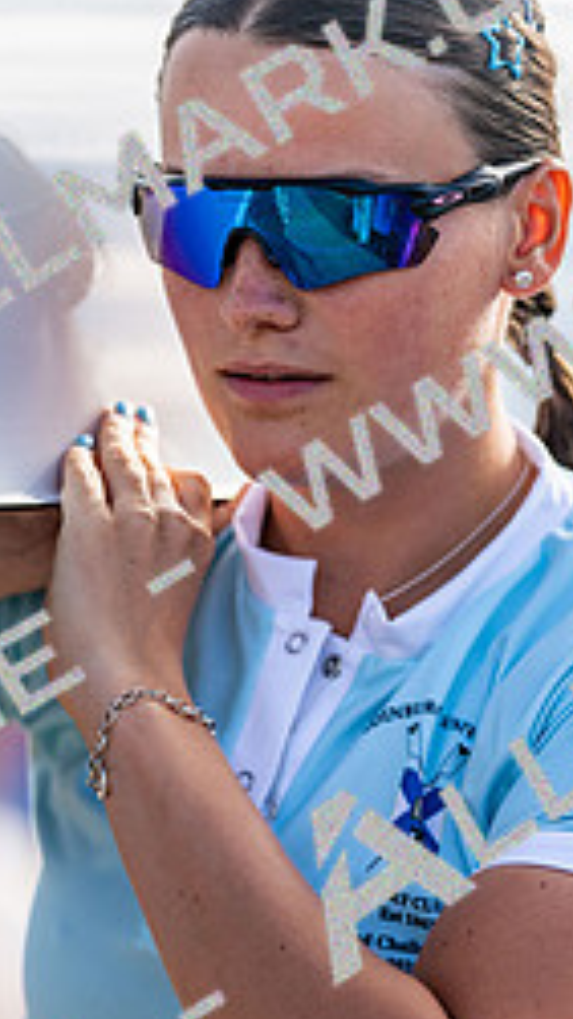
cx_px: -37
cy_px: 599
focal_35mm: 327
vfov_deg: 6.6
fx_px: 8842
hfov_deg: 3.7
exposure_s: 1/2000
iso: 64
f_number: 1.8
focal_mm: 135
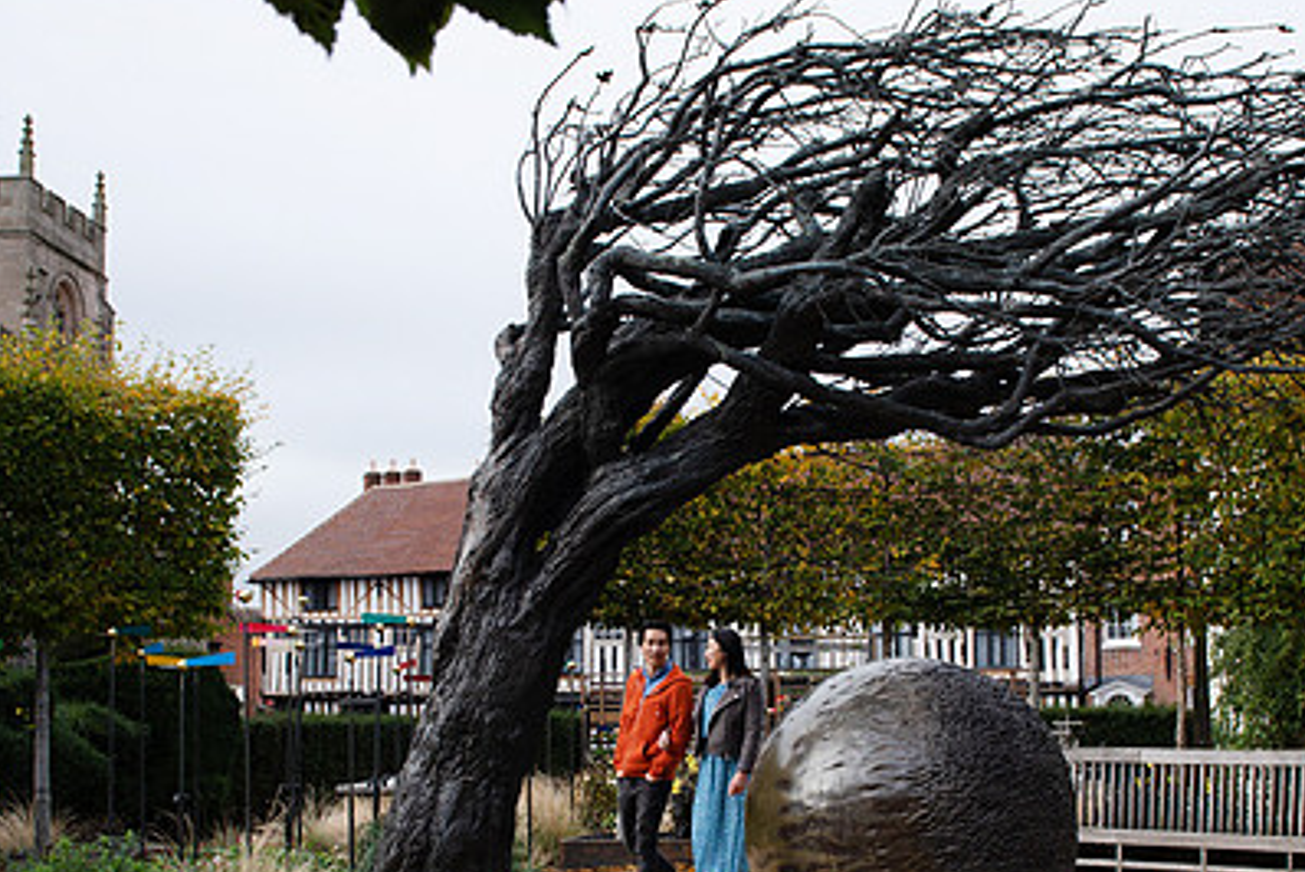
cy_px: 482
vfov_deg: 37.9
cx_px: 915
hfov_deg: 52.9
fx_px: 1270
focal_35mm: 35
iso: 400
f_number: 5
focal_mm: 24
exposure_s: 1/500
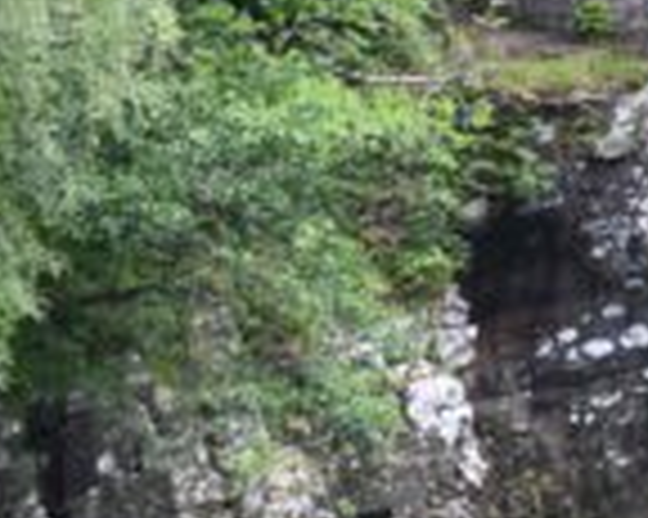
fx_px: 7896
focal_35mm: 412
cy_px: -36
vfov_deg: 3.7
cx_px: 626
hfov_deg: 4.7
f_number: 4.5
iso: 280
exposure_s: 1/250
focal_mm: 70
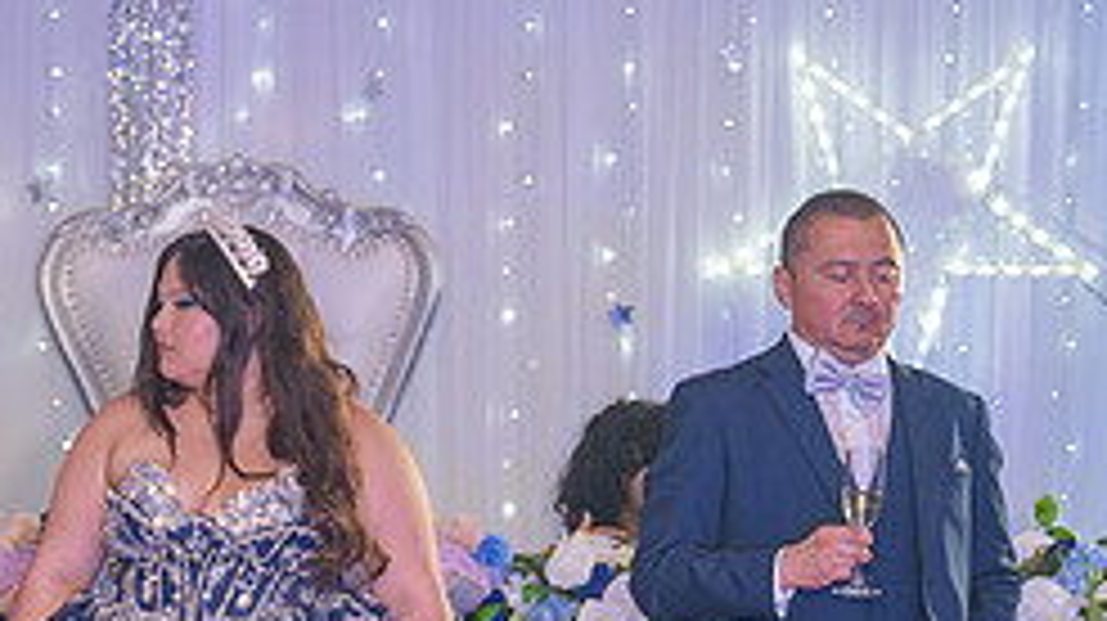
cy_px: 794
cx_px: -27
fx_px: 3696
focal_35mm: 126
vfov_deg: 9.4
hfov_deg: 16.6
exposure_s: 1/200
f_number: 2.8
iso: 1250
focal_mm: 51
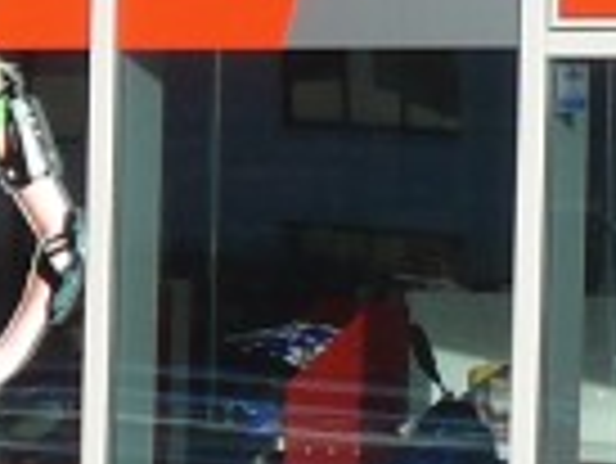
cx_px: -998
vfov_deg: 5.7
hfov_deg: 7.0
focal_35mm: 262
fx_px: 4666
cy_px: 284
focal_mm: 7.4
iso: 100
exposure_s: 1/250
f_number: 6.3
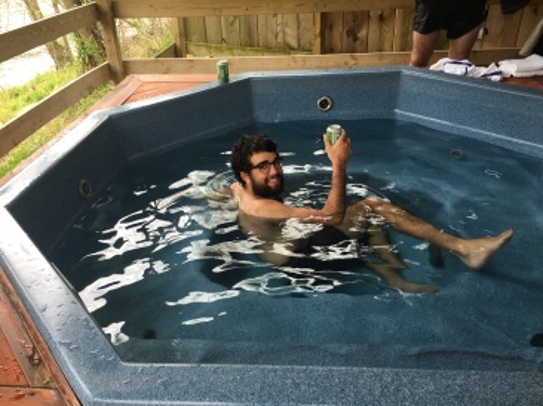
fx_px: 455
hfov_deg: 61.7
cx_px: 272
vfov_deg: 48.2
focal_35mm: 29
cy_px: 203
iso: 32
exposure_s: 1/120
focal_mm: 4.15
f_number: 2.2
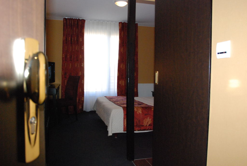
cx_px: 124
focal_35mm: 30
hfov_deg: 61.9
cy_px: 83
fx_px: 206
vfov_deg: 43.7
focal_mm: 20
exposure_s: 1/200
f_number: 6.3
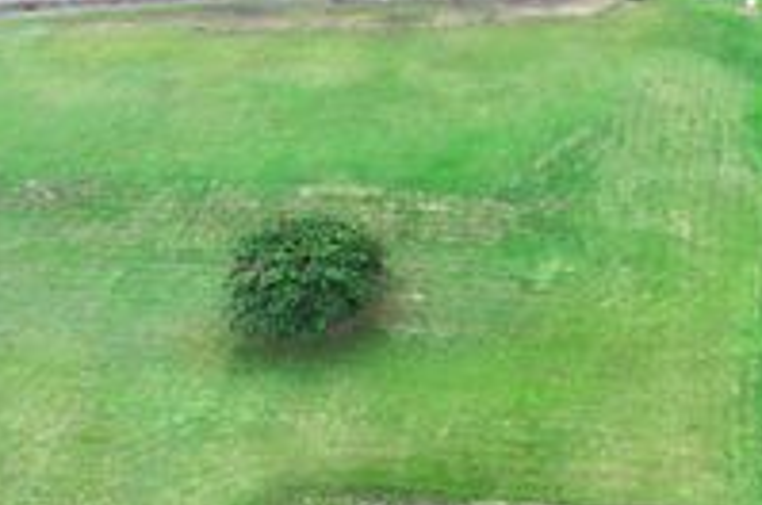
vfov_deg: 24.9
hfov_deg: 35.8
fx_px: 1141
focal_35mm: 54
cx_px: 597
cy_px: 214
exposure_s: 1/120
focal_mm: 12.29
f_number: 2.8
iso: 100
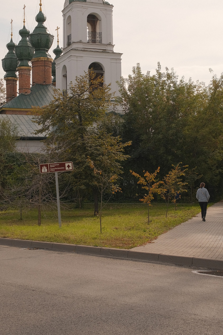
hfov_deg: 22.2
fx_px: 567
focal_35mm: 61
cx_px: 128
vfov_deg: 32.8
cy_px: 134
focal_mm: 28.3
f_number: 3.6
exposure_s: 1/3800
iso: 640
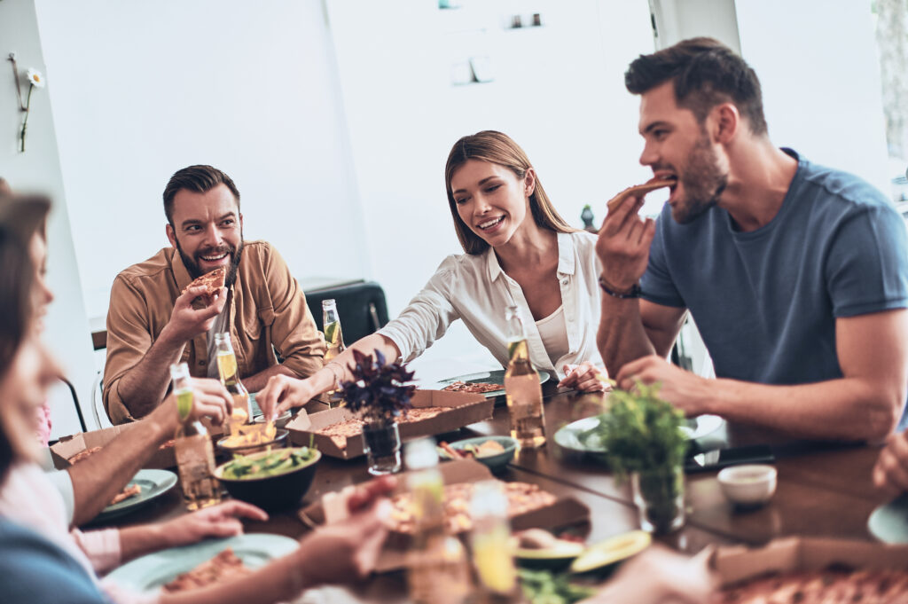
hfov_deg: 39.6
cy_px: 302
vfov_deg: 26.9
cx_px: 454
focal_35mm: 50
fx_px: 1260
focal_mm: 50
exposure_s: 1/100
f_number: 1.8
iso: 400
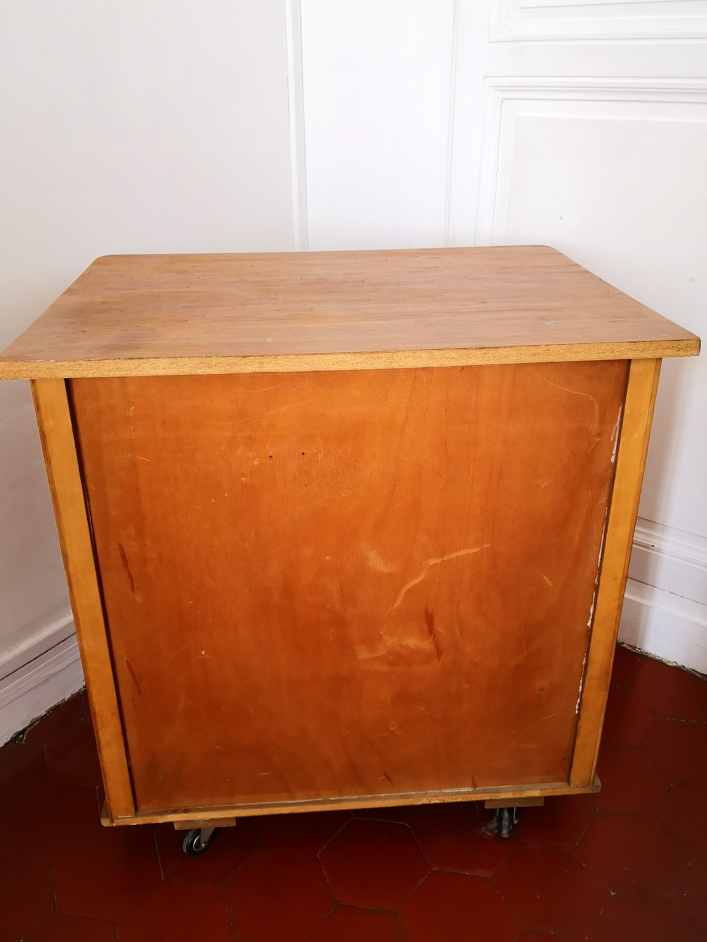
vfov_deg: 63.4
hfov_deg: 49.7
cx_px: 342
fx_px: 762
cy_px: 468
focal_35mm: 28
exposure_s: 1/25
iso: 500
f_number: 1.6
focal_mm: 3.95
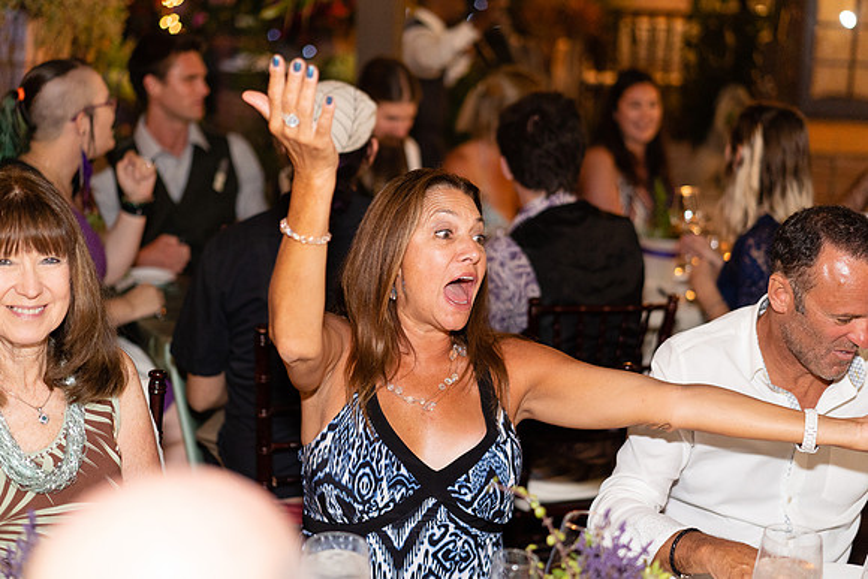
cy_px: 290
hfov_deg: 36.2
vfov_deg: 24.6
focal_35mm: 55
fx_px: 1326
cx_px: 434
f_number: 2
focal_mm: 55
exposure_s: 1/200
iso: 2500
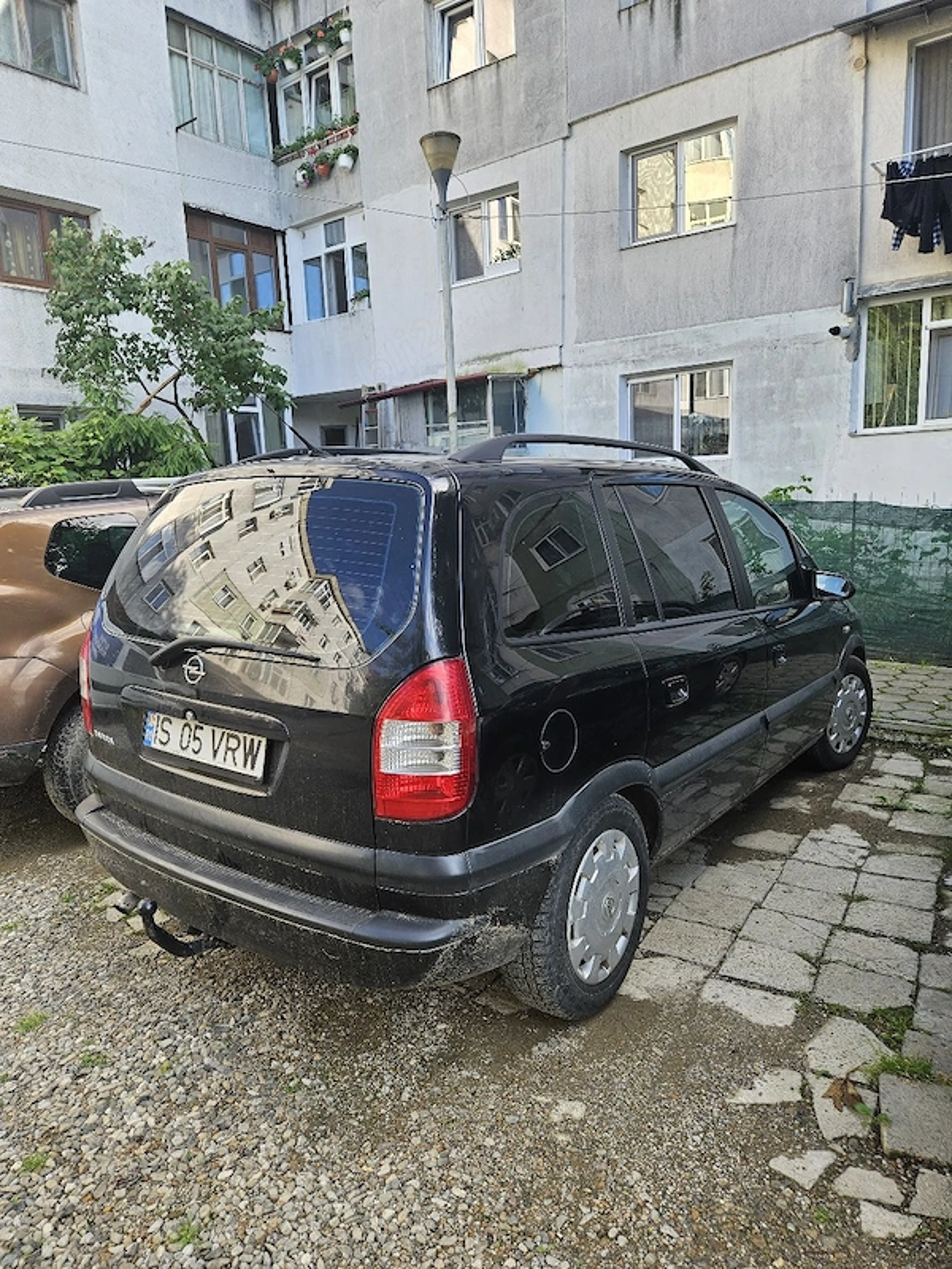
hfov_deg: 58.9
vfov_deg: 73.9
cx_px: 476
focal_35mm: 23
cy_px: 634
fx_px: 843
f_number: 1.8
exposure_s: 1/217
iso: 25
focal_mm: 5.4
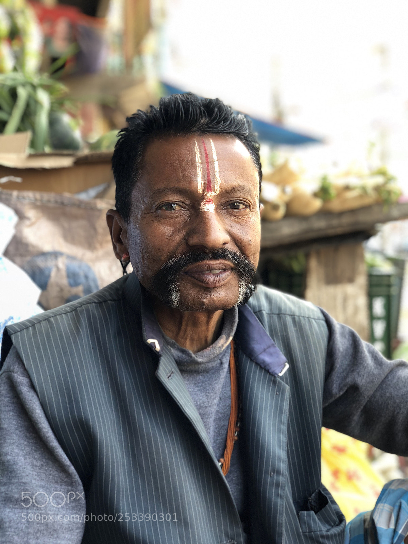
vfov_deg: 36.8
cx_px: 204
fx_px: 817
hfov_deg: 28.0
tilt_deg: -3.8
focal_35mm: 52
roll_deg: +1.6
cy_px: 272
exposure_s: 1/60
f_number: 2.4
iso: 40
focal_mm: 6
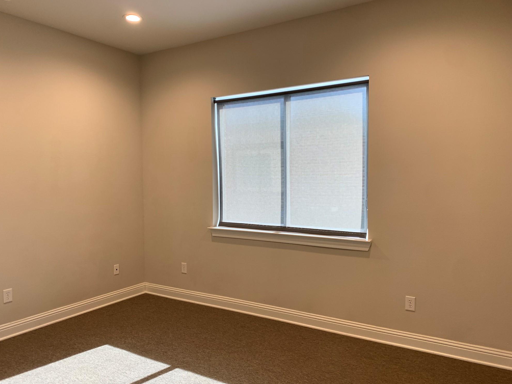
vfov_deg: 51.4
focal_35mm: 27
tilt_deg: -3.0
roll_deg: +0.1
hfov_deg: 65.3
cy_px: 193
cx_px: 248
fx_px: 399
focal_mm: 4.25
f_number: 1.8
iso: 64
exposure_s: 1/60
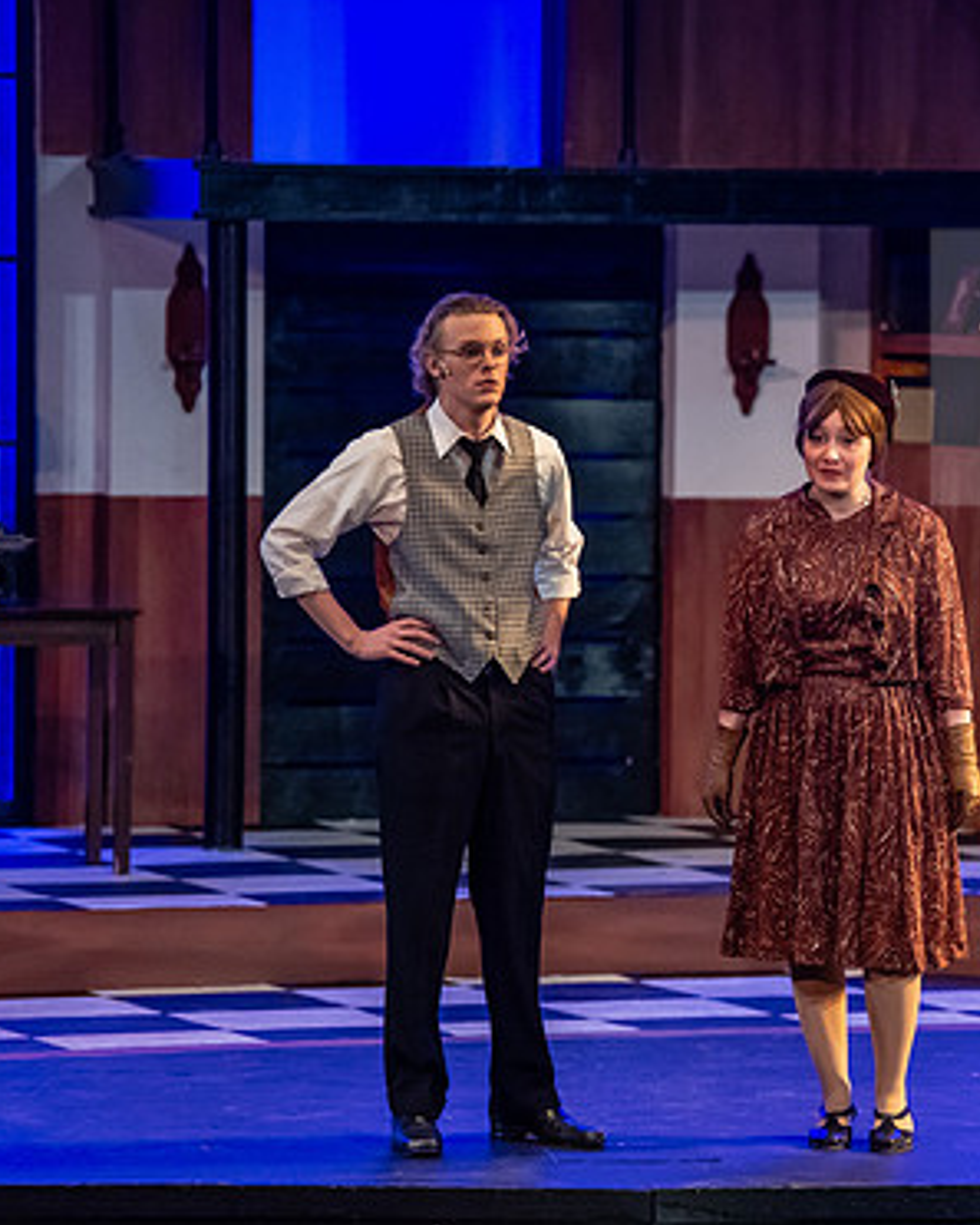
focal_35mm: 235
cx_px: 832
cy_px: 629
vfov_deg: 8.2
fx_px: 8516
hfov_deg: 6.6
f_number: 3.2
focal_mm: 160
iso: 4000
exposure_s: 1/200
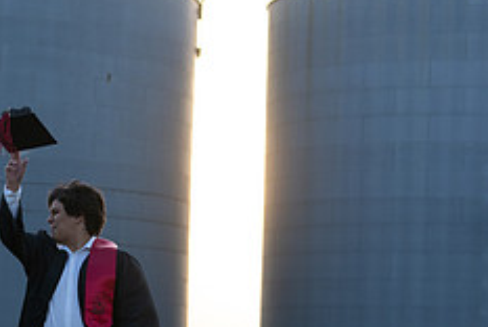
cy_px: 259
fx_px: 2362
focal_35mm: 174
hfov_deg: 11.7
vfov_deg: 7.9
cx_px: 17
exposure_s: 1/1000
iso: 640
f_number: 3.2
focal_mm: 70
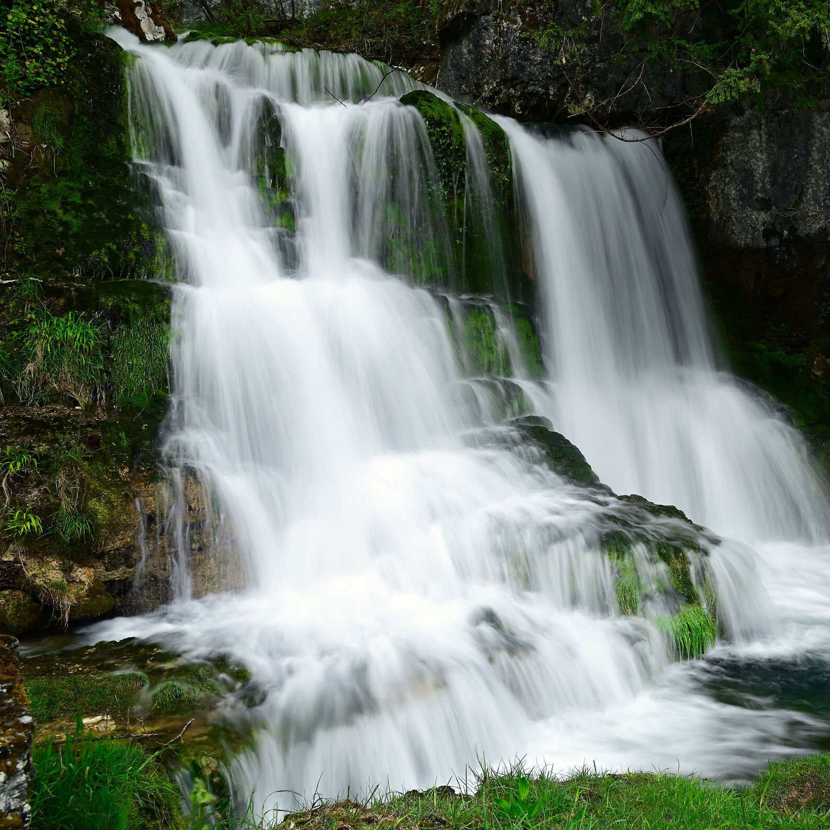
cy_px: 411
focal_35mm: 31
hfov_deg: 50.6
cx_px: 609
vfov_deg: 52.5
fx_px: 841
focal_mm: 24
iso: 100
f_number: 14
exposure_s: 1/4
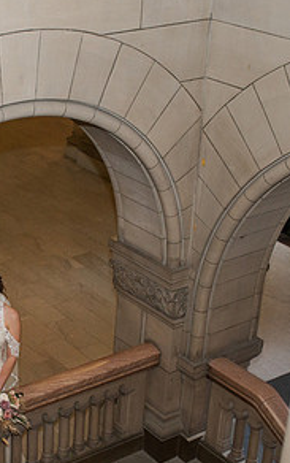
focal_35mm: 77
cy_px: 270
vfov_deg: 26.7
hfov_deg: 16.4
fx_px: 972
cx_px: -38
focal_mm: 35
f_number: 3.5
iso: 1000
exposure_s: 1/200
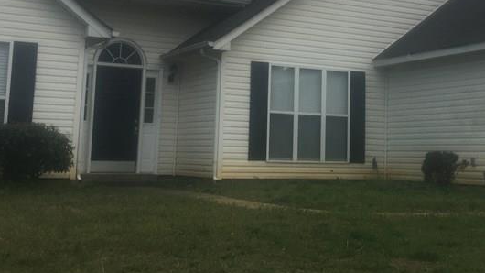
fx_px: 784
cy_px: 49
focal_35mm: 61
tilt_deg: +10.3
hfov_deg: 34.0
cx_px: 333
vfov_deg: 19.5
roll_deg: -1.3
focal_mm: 4.15
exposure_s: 1/1570
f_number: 2.2
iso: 25
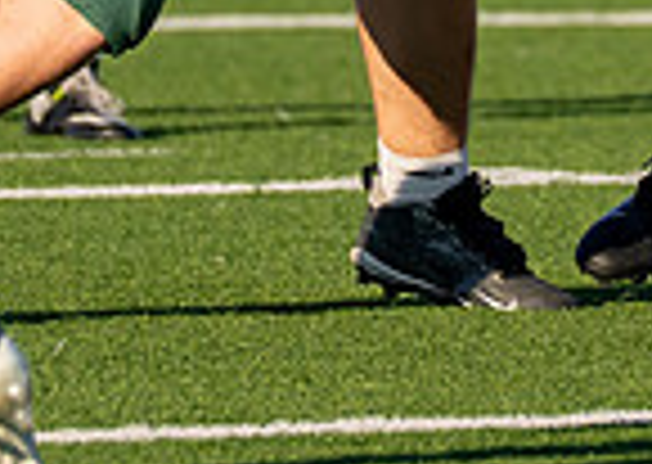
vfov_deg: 1.0
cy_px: -551
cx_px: 459
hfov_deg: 1.4
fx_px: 26412
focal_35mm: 1429
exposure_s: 1/4000
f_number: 2.8
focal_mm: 200
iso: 200
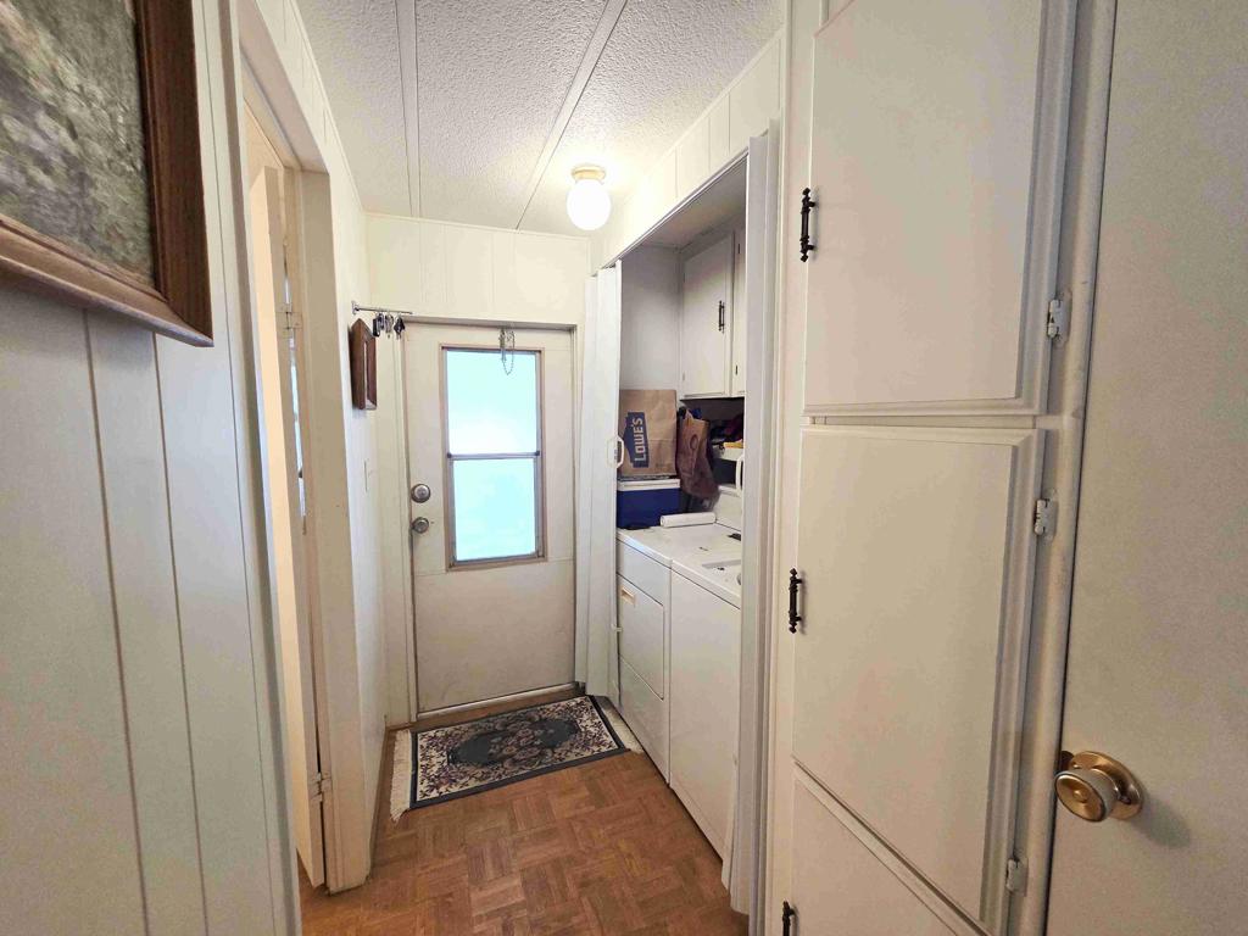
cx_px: 624
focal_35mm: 13
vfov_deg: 89.9
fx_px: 469
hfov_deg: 106.2
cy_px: 468
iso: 250
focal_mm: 2.2
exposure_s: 1/120
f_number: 2.2
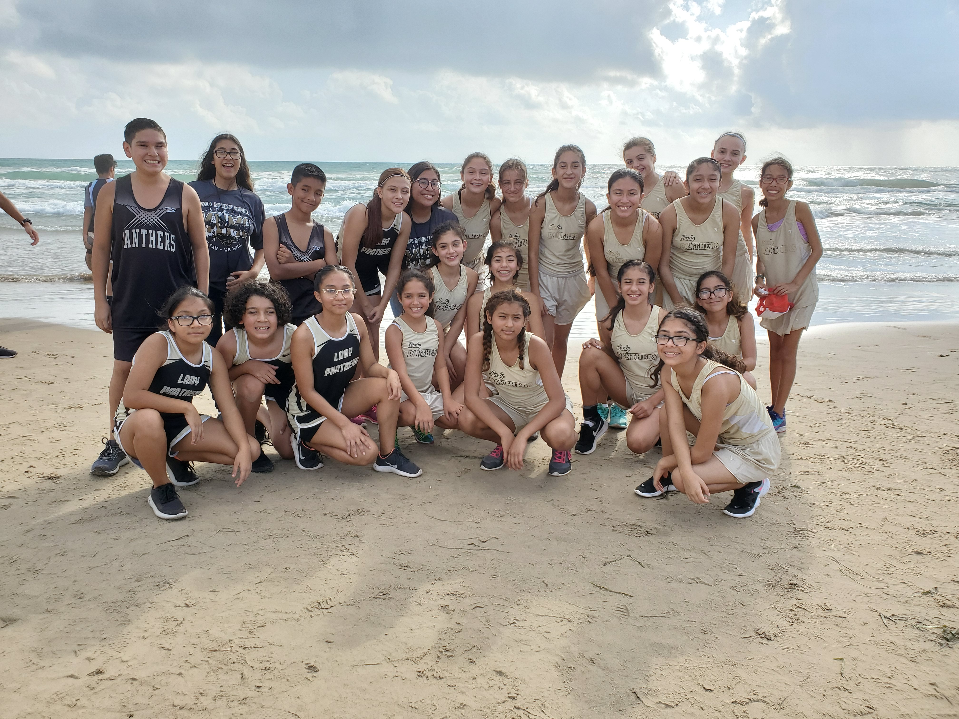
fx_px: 720
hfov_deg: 67.3
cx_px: 480
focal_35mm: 26
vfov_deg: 53.1
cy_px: 360
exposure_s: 1/766
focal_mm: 4.3
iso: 50
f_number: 2.4
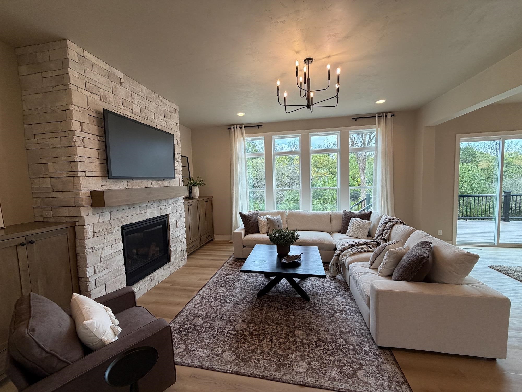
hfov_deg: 102.1
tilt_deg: -4.8
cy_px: 196
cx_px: 261
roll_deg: +2.2
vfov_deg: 85.7
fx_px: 211
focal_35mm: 14
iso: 160
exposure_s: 1/120
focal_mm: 2.22
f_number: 2.2
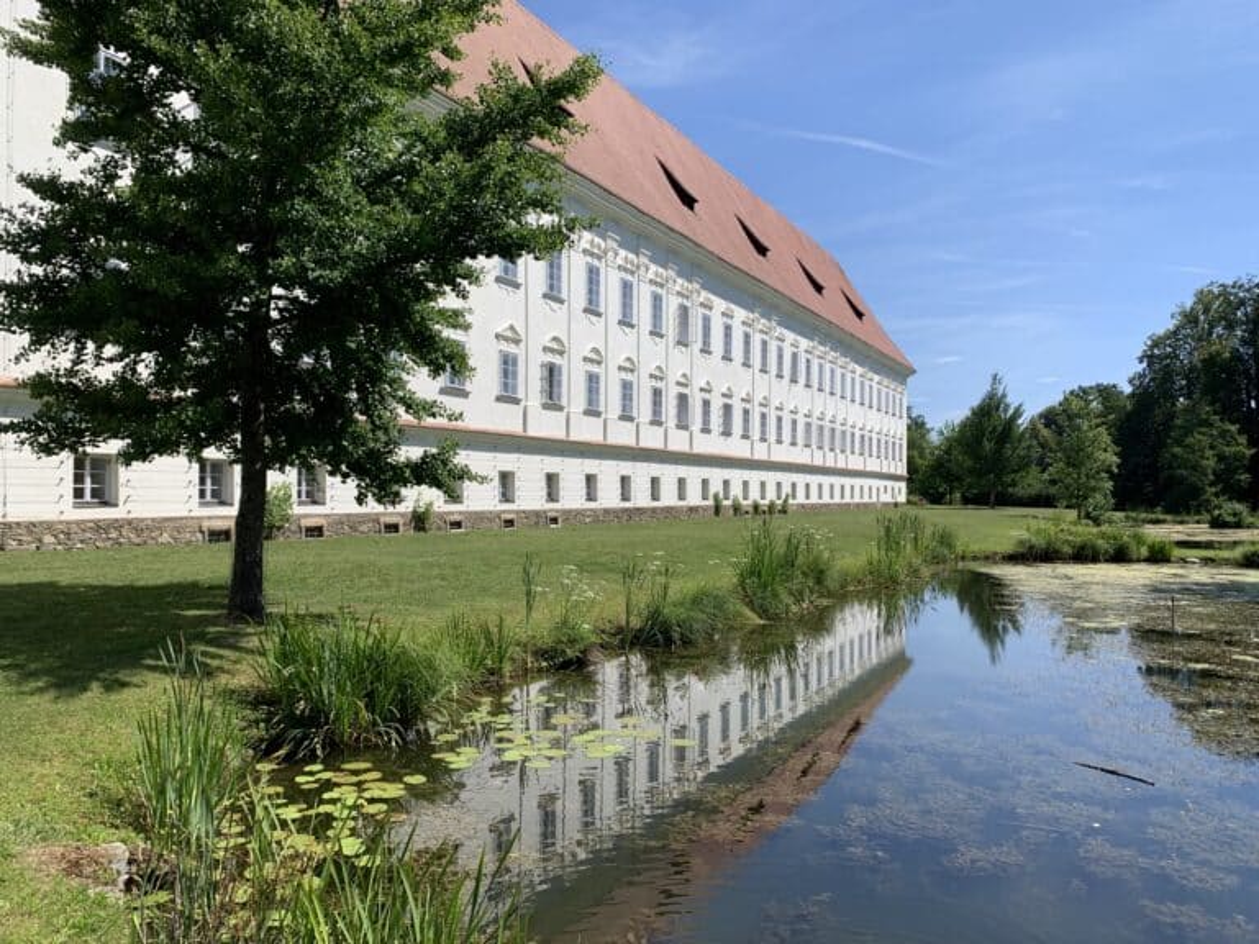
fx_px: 946
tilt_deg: +0.1
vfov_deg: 53.1
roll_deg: -0.3
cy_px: 472
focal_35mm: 26
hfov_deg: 67.3
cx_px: 630
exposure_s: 1/2833
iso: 25
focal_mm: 4.25
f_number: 1.8
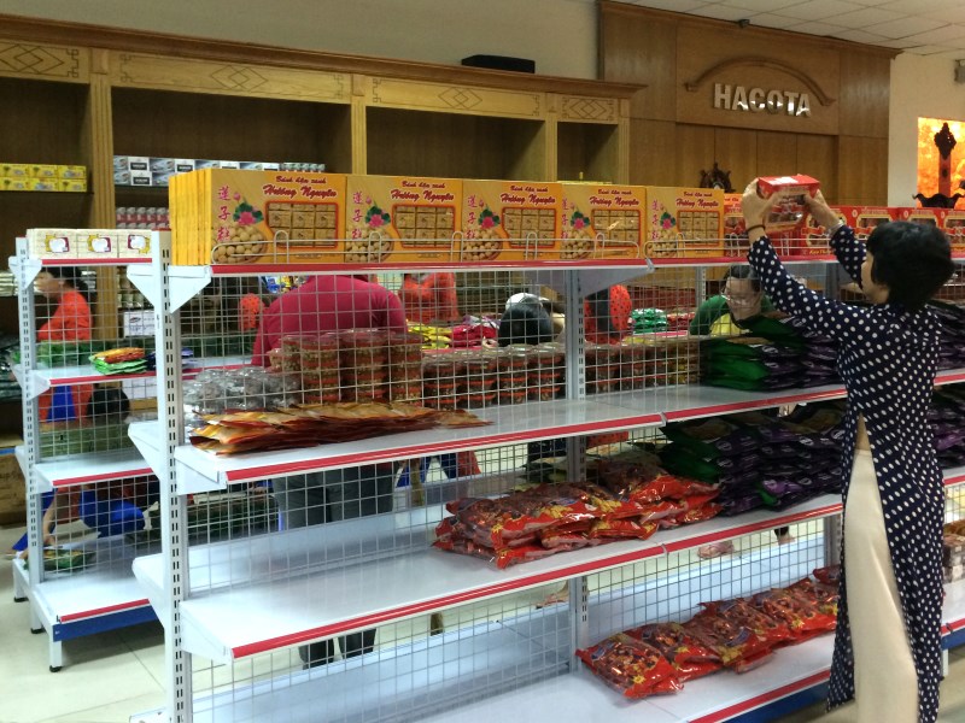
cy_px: 362
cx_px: 482
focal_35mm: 30
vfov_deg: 46.8
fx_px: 836
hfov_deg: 60.0
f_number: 2.2
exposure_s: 1/33
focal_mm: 4.12
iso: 250
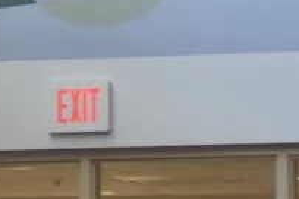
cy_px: 168
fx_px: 5373
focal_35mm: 647
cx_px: -797
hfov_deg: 3.1
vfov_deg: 2.1
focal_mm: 55
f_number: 4.5
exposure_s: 1/80
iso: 800
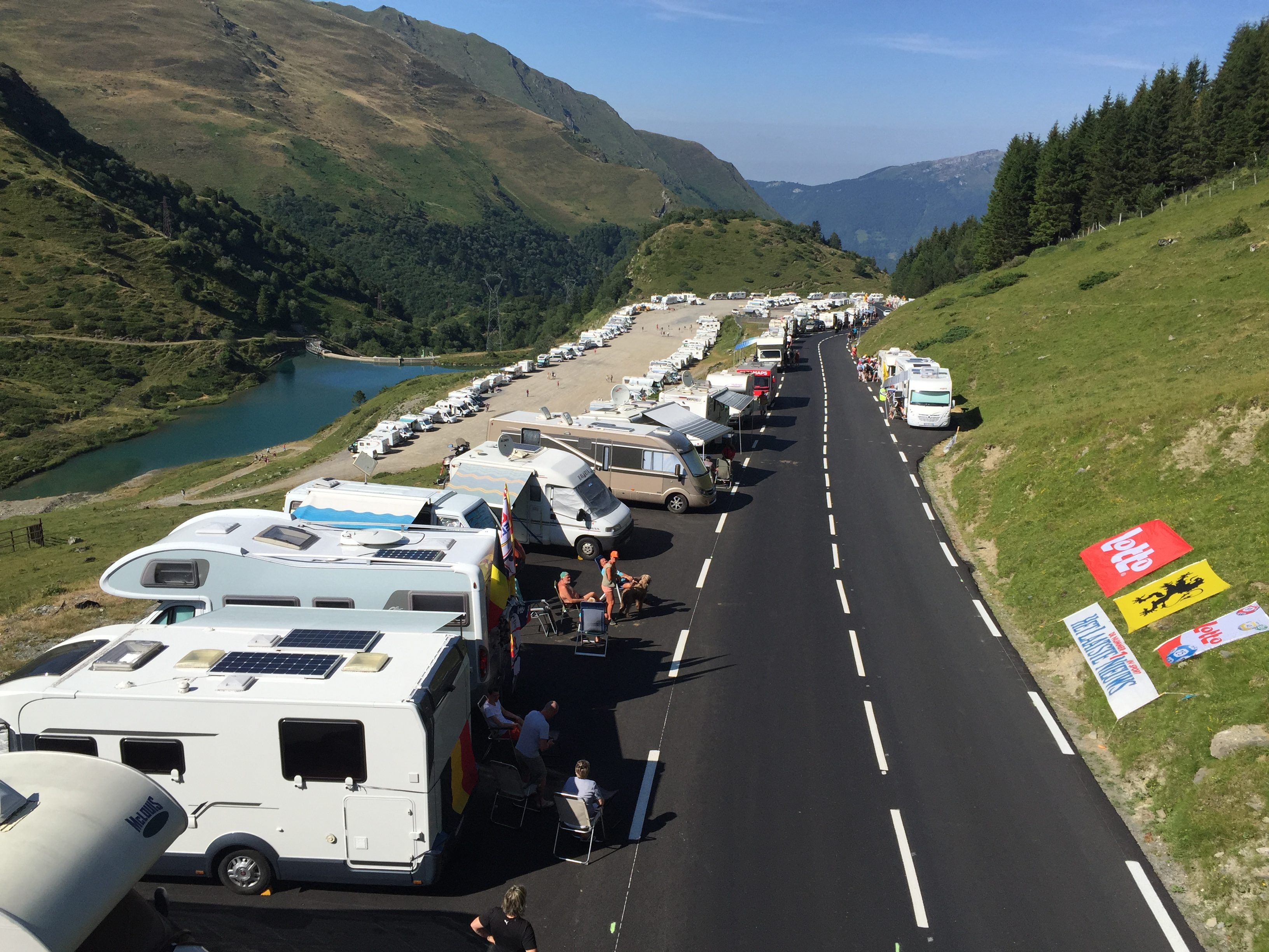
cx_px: 634
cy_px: 476
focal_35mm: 29
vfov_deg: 48.2
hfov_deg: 61.7
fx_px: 1063
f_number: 2.2
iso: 32
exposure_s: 1/2825
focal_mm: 4.15
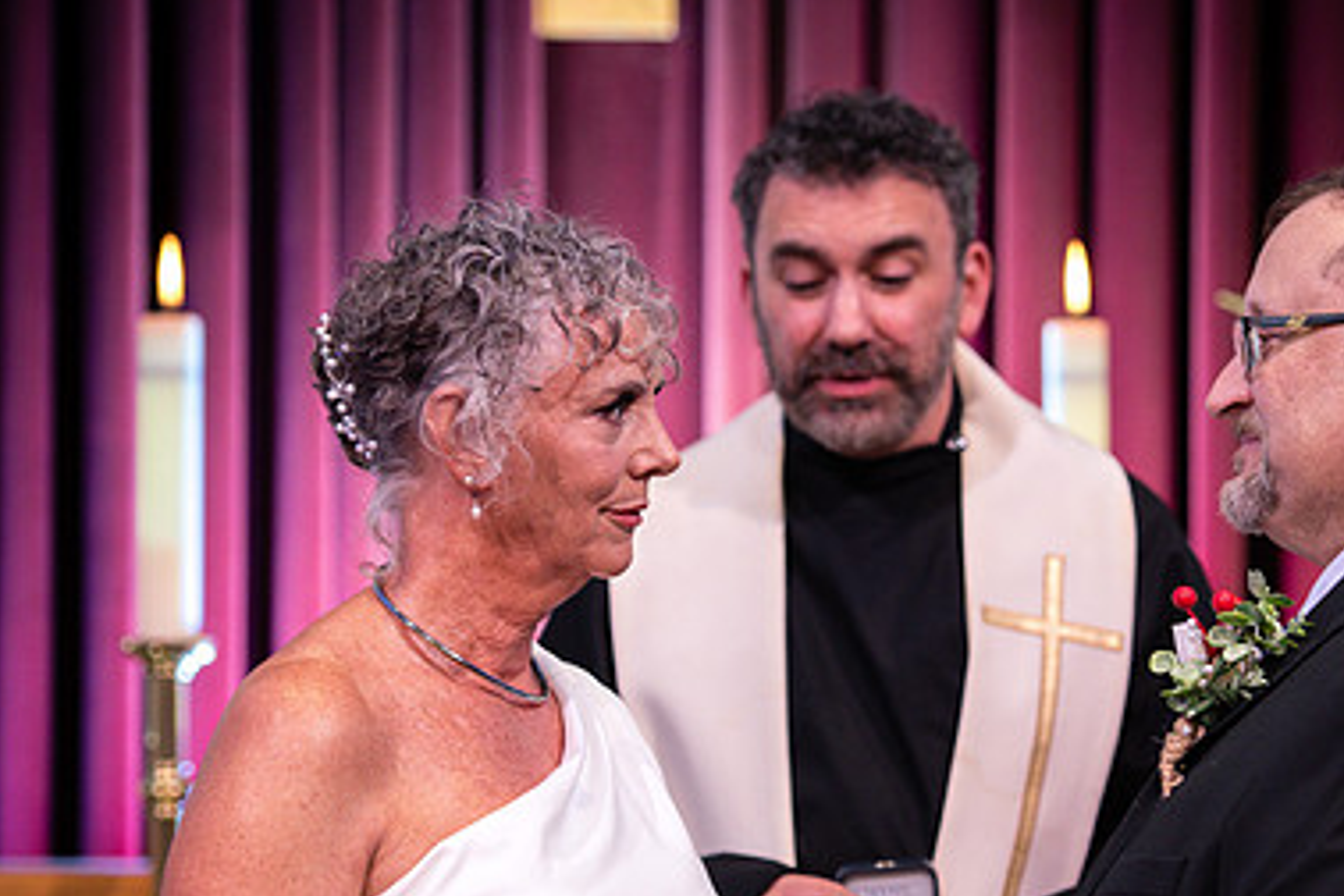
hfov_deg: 10.5
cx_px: 854
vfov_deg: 7.0
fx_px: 7279
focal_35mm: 195
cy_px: 683
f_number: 2.8
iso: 800
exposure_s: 1/200
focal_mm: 116
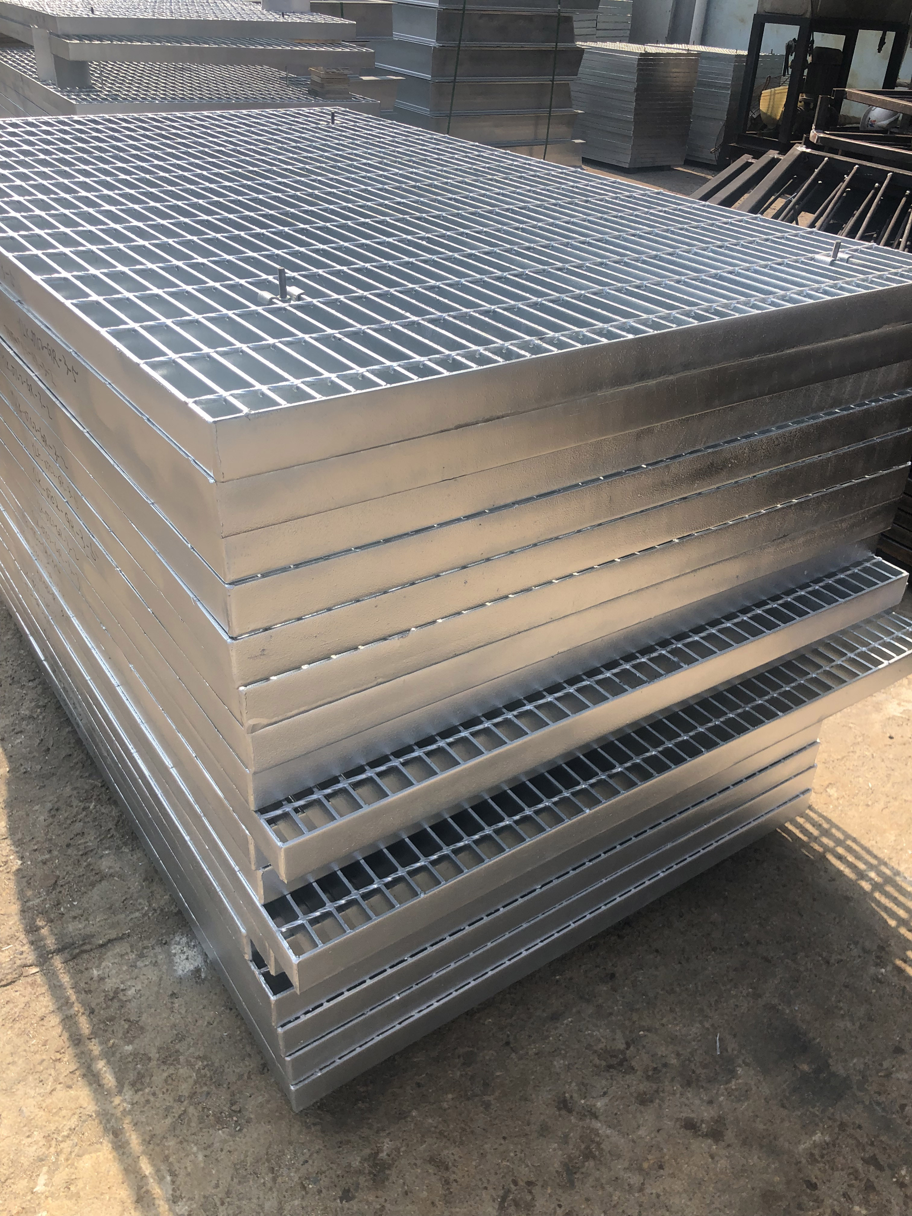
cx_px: 456
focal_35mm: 28
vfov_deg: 63.4
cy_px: 608
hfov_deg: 49.7
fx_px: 984
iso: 20
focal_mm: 4
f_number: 1.8
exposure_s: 1/1333
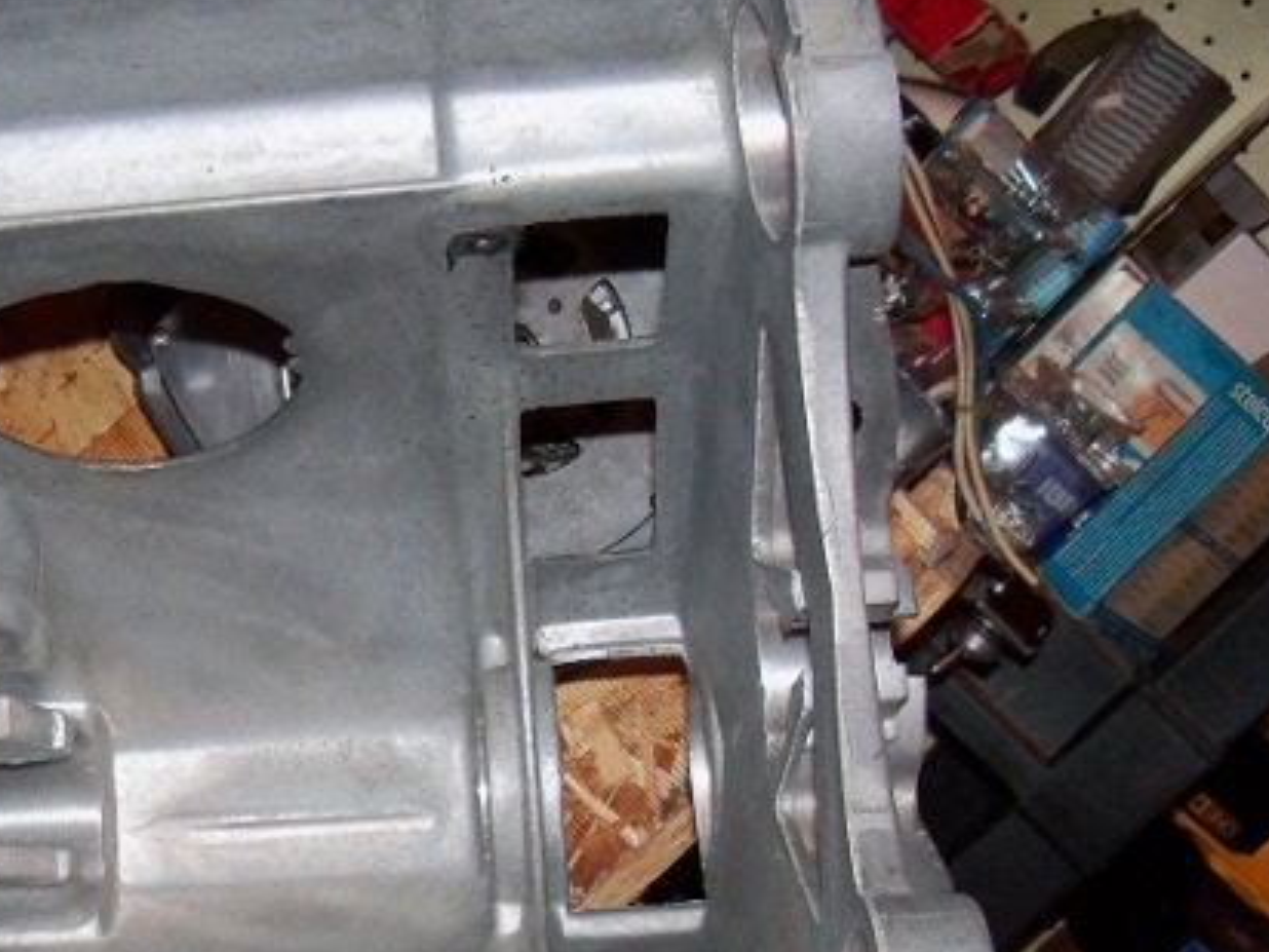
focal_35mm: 68
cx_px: 102
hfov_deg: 27.4
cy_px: 752
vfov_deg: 21.4
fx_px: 2493
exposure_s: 1/30
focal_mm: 6.2
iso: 200
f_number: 3.5
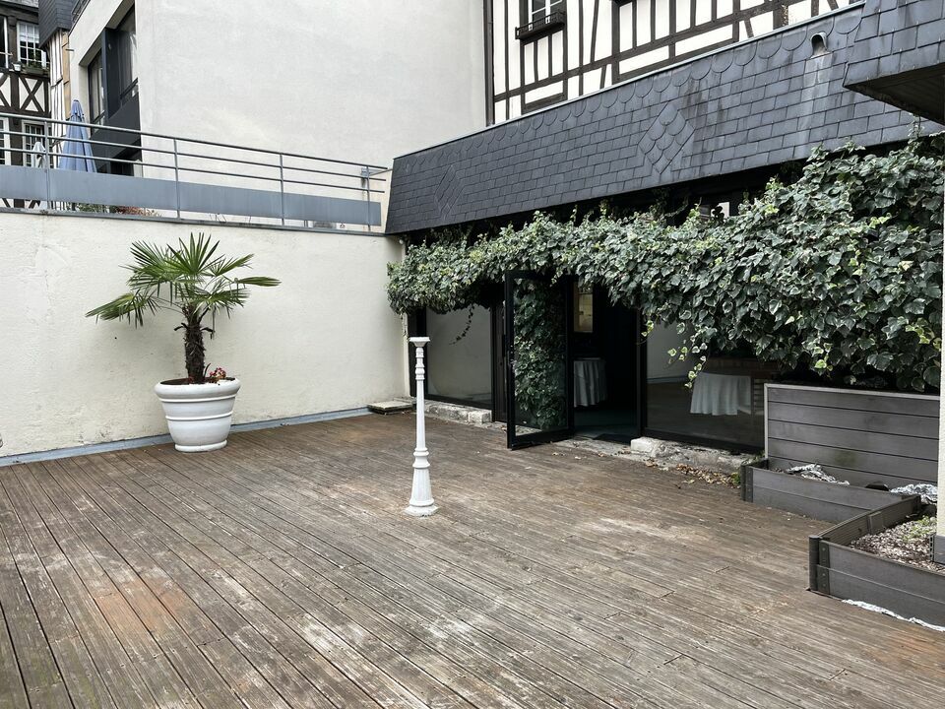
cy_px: 354
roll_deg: +0.4
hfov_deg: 67.3
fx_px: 710
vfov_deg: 53.1
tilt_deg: -4.5
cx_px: 472
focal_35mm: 26
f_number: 1.6
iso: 40
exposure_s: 1/122
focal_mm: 5.1
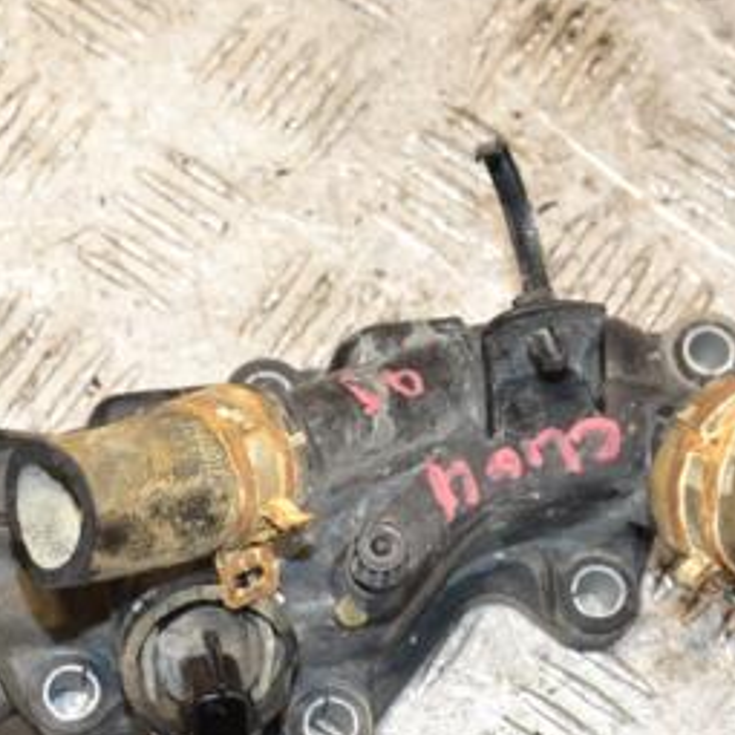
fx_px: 2739
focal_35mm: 114
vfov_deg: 15.3
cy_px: 499
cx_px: 343
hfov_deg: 15.3
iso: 800
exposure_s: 1/200
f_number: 5.6
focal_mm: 38
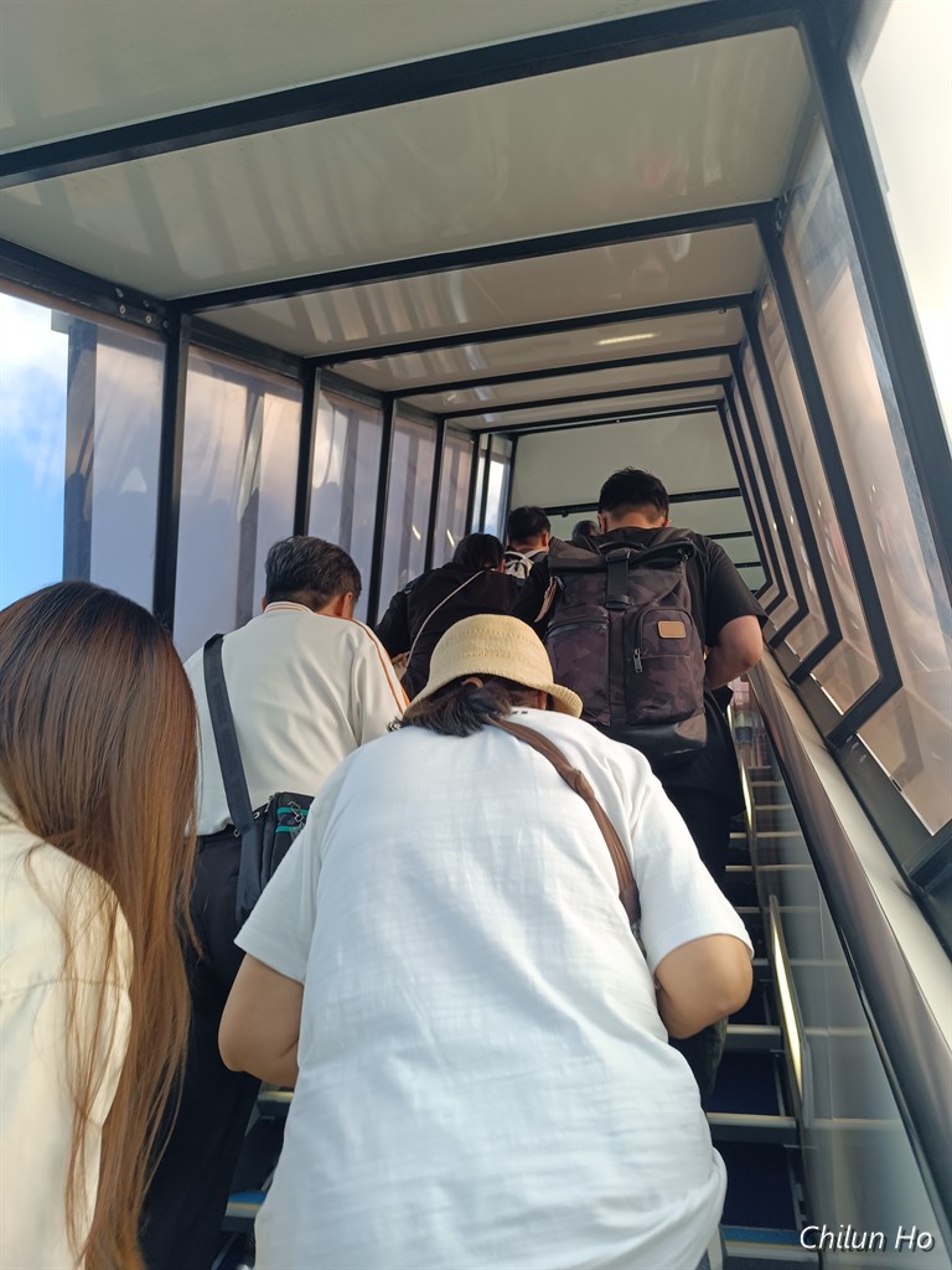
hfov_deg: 56.8
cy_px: 635
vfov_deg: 71.6
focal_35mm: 24
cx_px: 476
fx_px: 880
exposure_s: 1/100
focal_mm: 6.14
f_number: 1.65
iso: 81
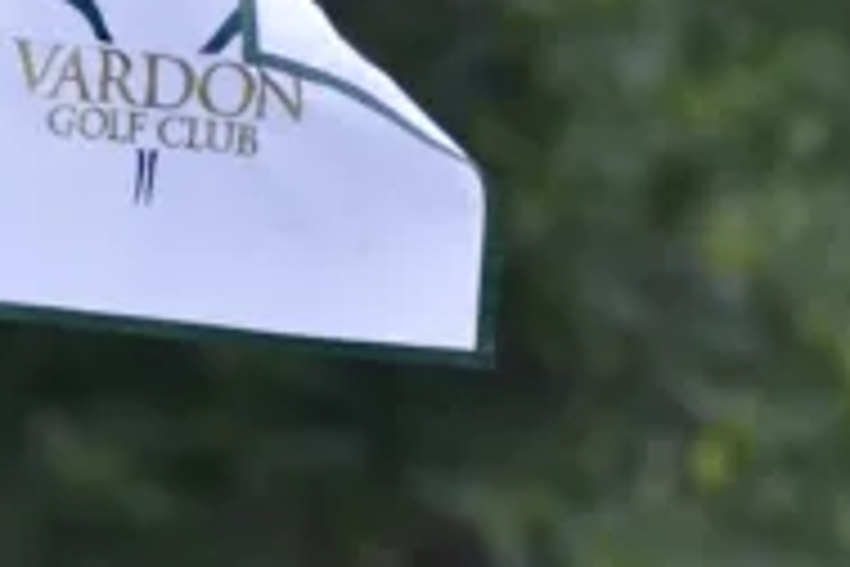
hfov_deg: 1.9
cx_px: 364
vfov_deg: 1.3
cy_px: 234
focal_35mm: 1071
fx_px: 25286
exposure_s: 1/1000
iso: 560
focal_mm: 300
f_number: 6.3
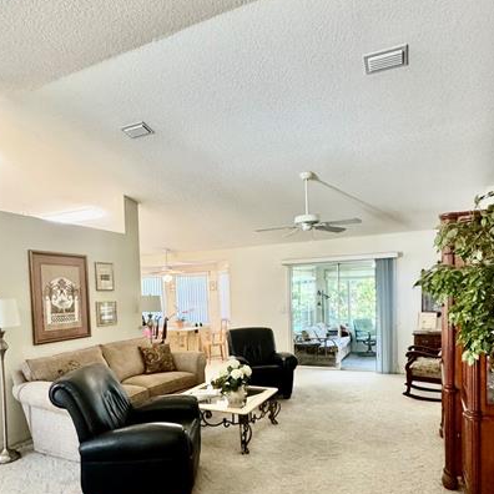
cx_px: 222
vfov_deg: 64.0
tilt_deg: -3.4
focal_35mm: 24
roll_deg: +2.2
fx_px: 387
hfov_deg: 64.9
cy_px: 311
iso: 400
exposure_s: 1/60
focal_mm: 2.22
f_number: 2.2
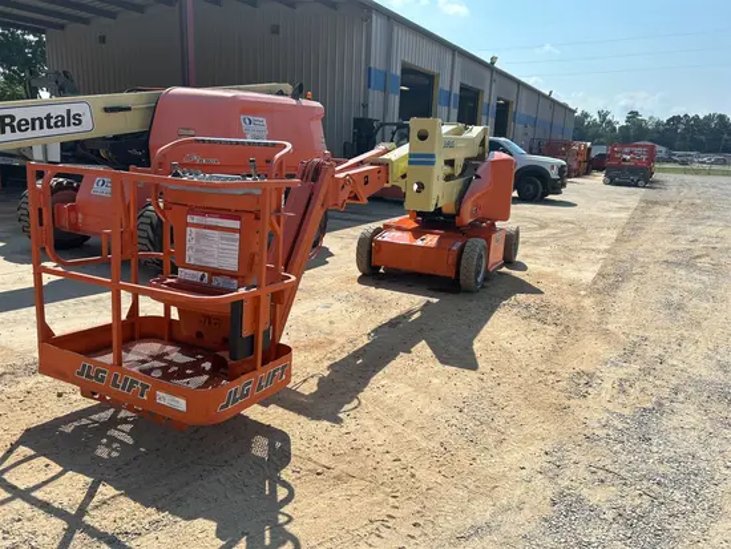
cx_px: 366
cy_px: 274
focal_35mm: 26
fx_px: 549
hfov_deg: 67.3
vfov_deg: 53.1
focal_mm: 5.7
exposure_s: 1/4274
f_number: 1.5
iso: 50
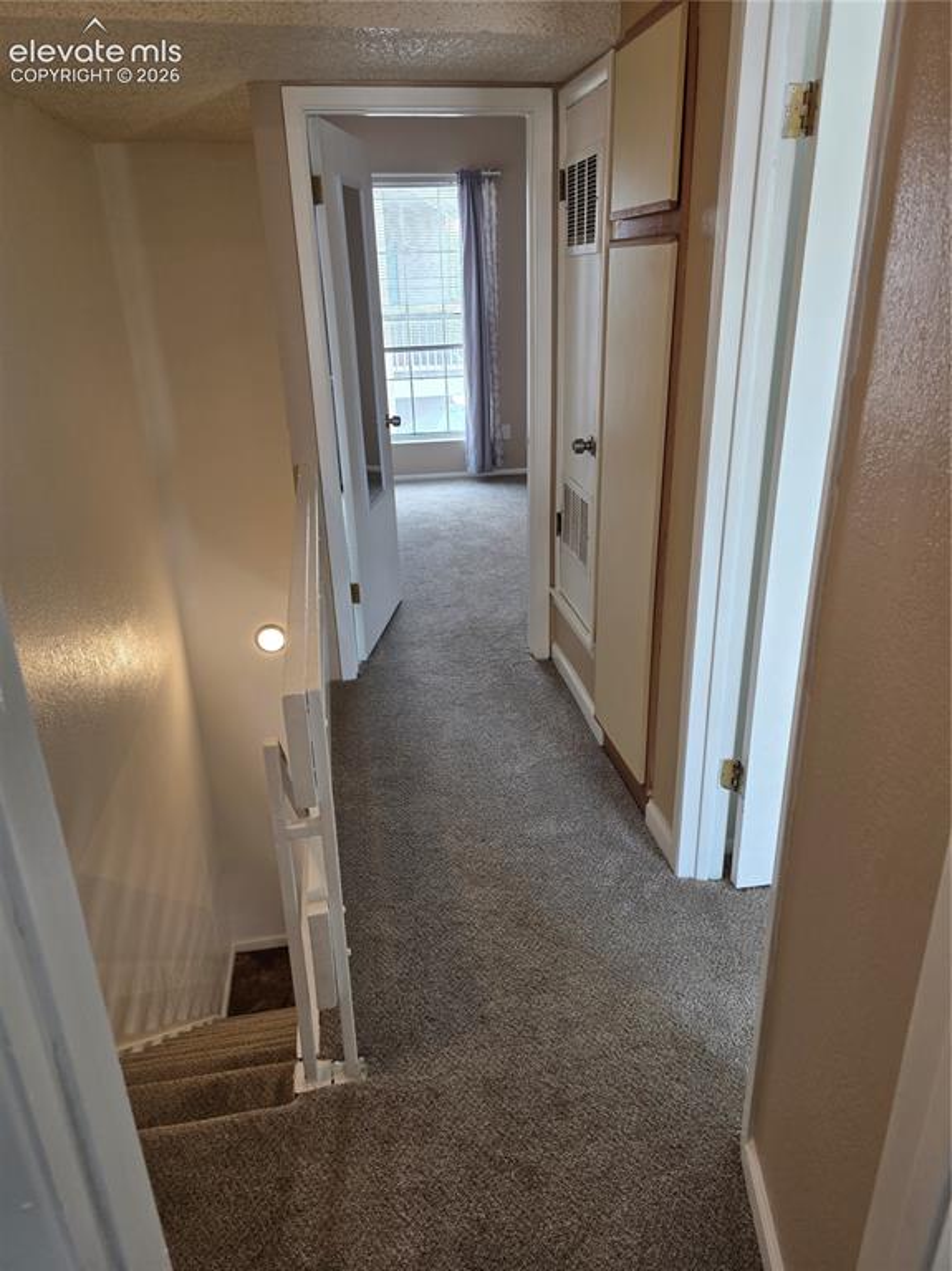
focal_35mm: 23
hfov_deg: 58.8
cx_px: 476
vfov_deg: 74.0
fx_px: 844
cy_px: 636
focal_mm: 6.3
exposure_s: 1/120
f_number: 1.7
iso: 80
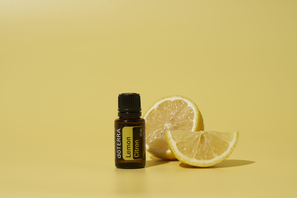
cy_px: 99
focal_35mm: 137
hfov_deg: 15.0
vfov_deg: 10.0
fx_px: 1130
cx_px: 148
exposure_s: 1/160
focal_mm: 137
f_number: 14
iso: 100
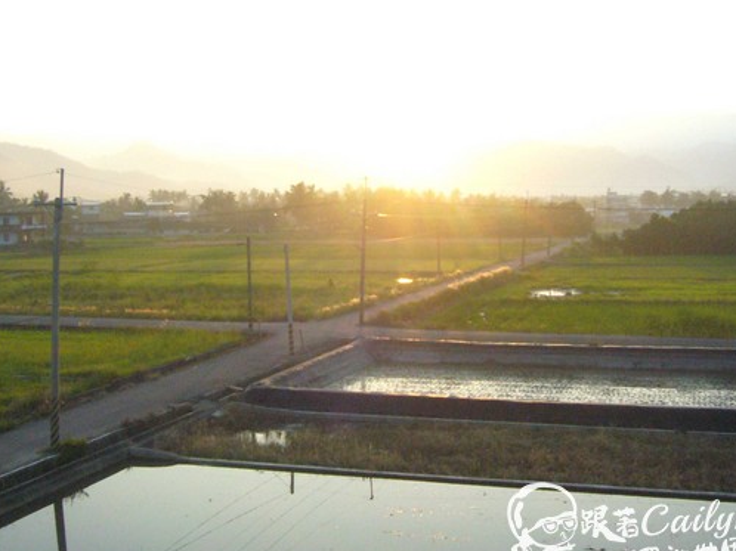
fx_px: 956
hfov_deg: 42.1
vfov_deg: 32.1
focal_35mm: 45
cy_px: 259
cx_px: 365
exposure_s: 1/400
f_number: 5.6
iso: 400
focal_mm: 5.8
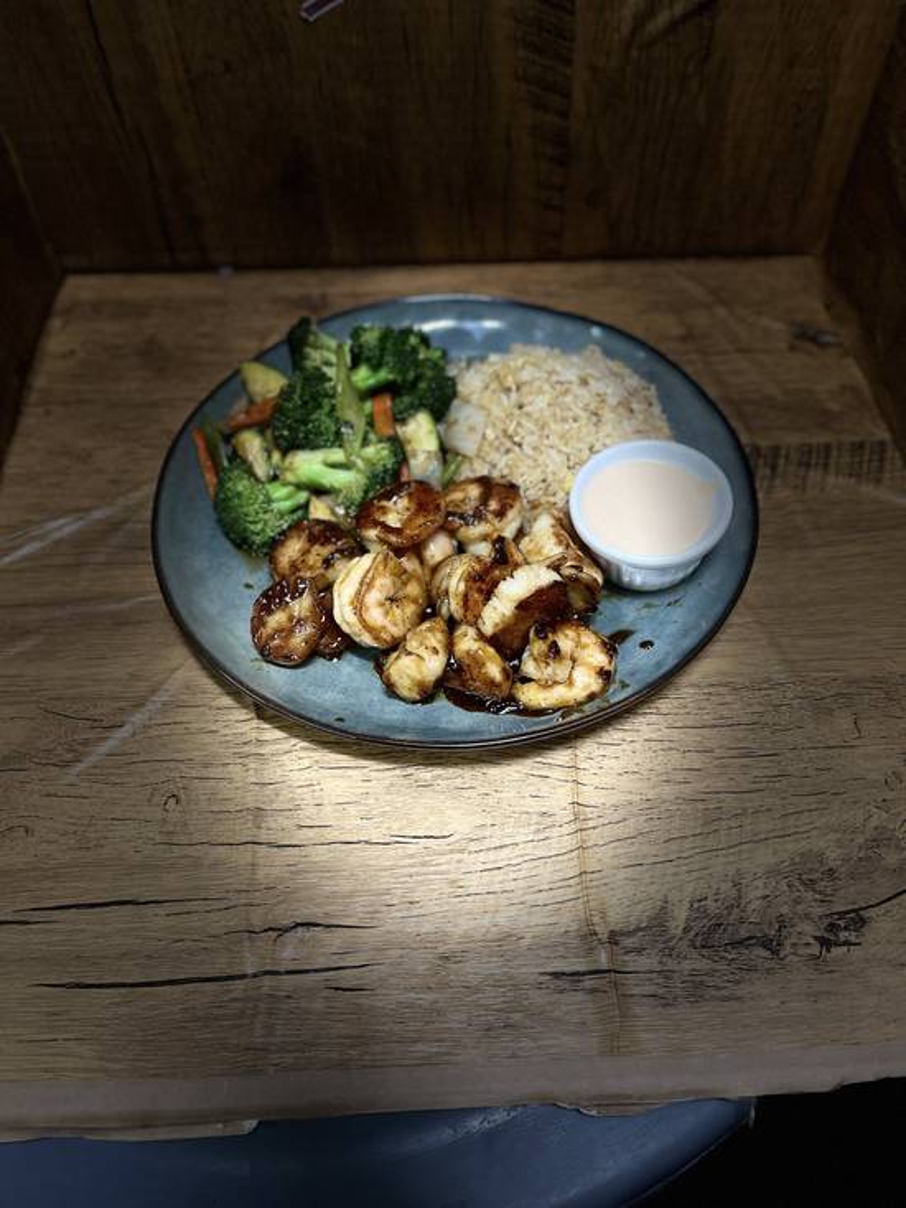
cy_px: 604
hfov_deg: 53.1
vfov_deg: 67.3
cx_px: 453
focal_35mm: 26
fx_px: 907
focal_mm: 5.1
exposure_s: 1/60
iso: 250
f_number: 1.6
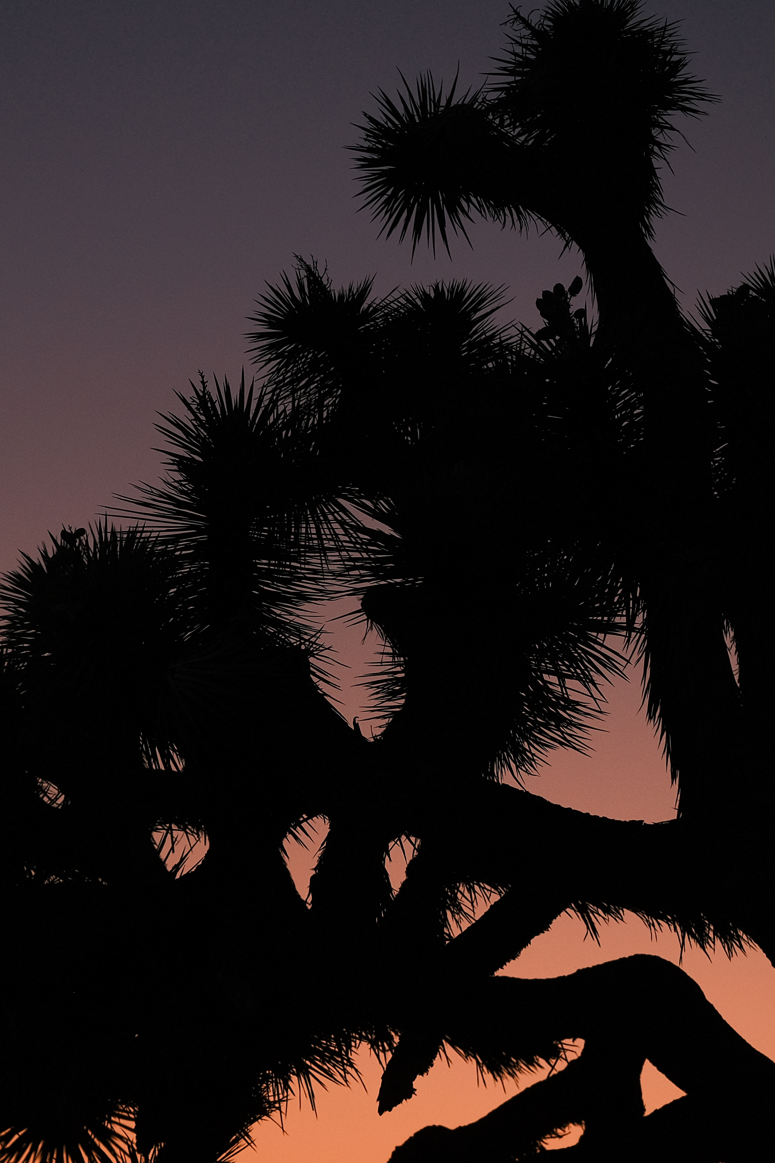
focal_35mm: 161
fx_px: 5200
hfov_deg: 8.5
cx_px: 196
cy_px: 693
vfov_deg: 12.8
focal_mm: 56
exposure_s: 1/280
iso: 640
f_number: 2.5
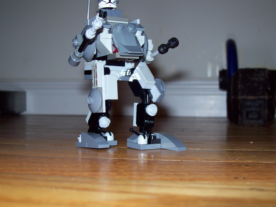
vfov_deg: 30.9
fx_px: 375
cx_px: 136
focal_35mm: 47
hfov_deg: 40.4
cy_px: 102
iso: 80
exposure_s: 1/73.6
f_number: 3
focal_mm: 7.6
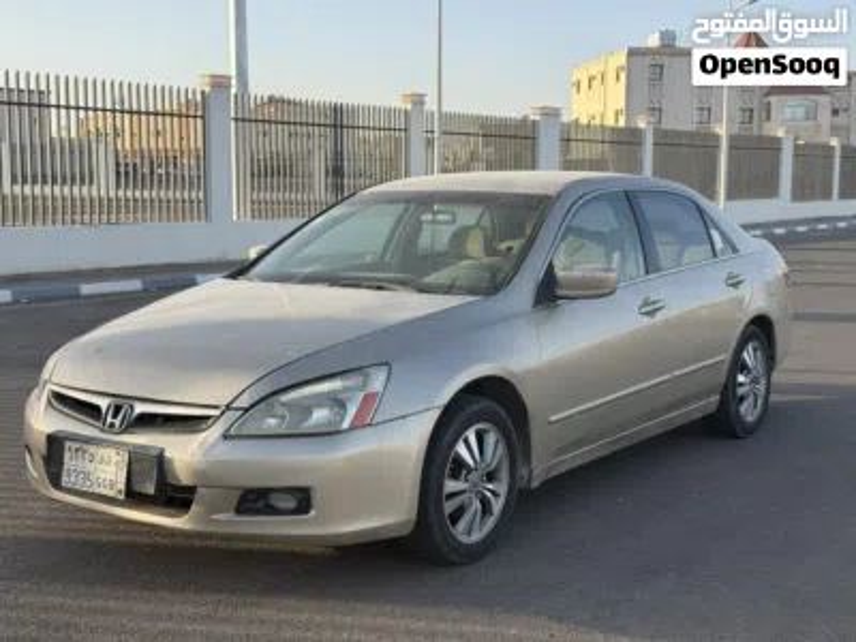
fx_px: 1187
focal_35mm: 48
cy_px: 321
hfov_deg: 39.7
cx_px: 428
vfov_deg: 30.3
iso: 64
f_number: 1.78
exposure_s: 1/1377
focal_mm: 6.76
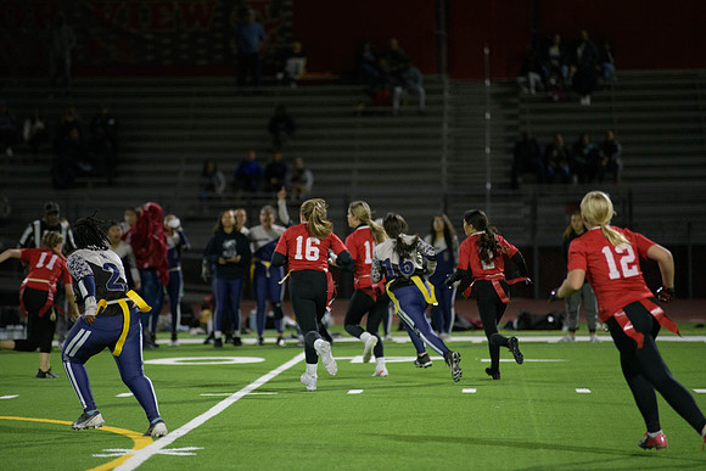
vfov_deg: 6.9
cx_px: 353
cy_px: 236
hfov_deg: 10.3
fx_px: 3923
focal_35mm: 200
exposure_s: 1/640
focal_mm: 200
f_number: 2.8
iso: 3200
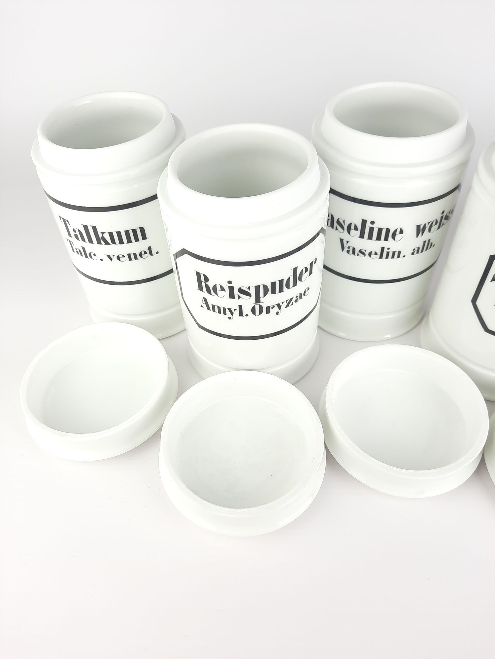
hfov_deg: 54.9
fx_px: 477
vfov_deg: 69.4
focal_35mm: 25
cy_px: 330
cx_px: 248
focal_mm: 4.6
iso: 64
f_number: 2
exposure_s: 1/100
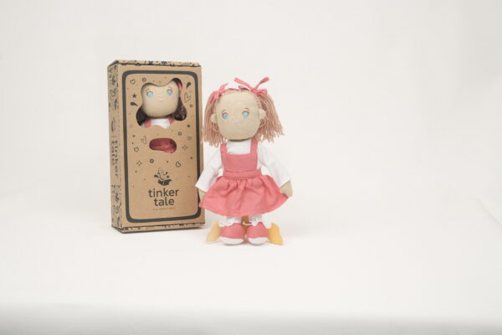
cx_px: 251
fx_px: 697
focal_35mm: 50
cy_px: 168
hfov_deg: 39.6
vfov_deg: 27.0
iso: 200
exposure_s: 1/250
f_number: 4.5
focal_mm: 50
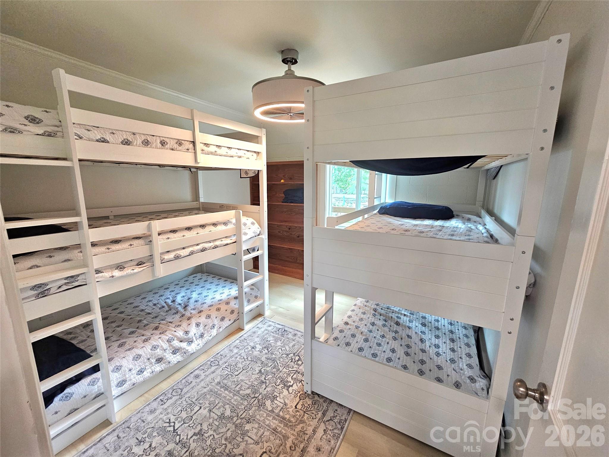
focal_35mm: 13
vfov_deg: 89.9
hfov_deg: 106.2
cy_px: 228
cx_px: 304
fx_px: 229
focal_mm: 2.2
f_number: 2.2
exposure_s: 1/60.2
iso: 200
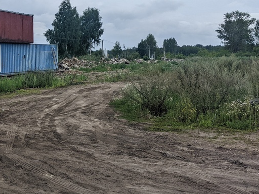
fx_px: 404
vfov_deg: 26.7
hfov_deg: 33.7
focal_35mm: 54
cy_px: 53
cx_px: 26
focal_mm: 4.44
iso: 49
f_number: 1.8
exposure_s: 1/870
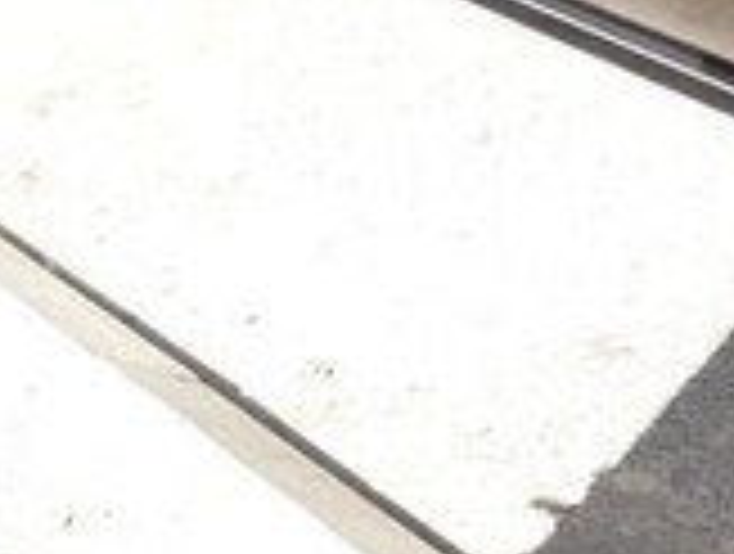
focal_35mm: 109
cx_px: 1252
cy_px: -223
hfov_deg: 15.8
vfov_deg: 13.0
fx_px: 2316
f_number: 1.9
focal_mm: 3.6
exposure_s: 1/373
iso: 40
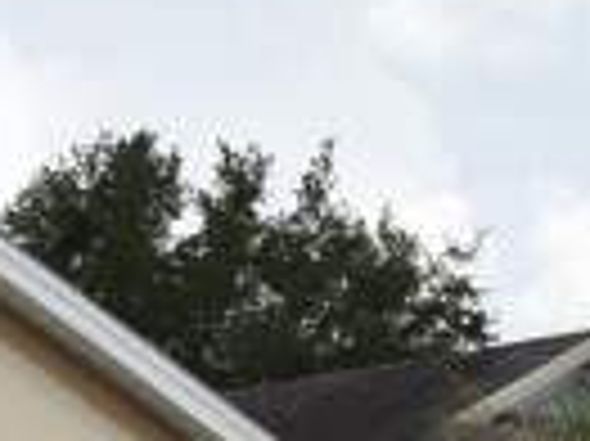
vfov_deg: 6.6
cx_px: -1036
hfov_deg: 8.0
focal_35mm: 220
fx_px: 3745
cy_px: 776
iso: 100
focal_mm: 25
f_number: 10
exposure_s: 1/200
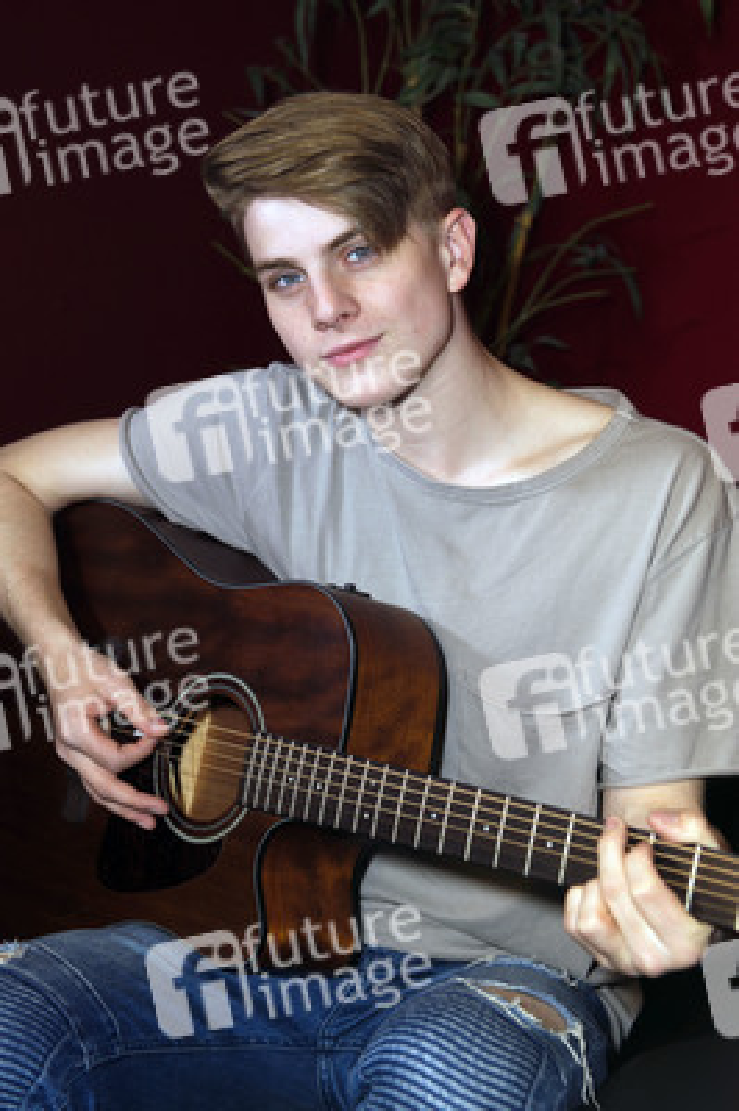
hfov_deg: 24.2
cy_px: 556
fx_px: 1727
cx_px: 370
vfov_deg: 35.7
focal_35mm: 56
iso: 500
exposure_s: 1/160
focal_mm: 56
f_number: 4.5
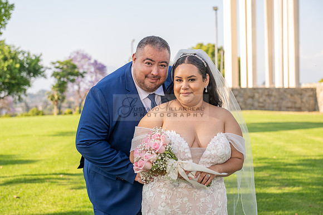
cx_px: 162
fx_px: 556
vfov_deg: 21.9
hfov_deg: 32.4
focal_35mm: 62
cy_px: 108
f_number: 4
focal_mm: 62
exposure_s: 1/160
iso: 80
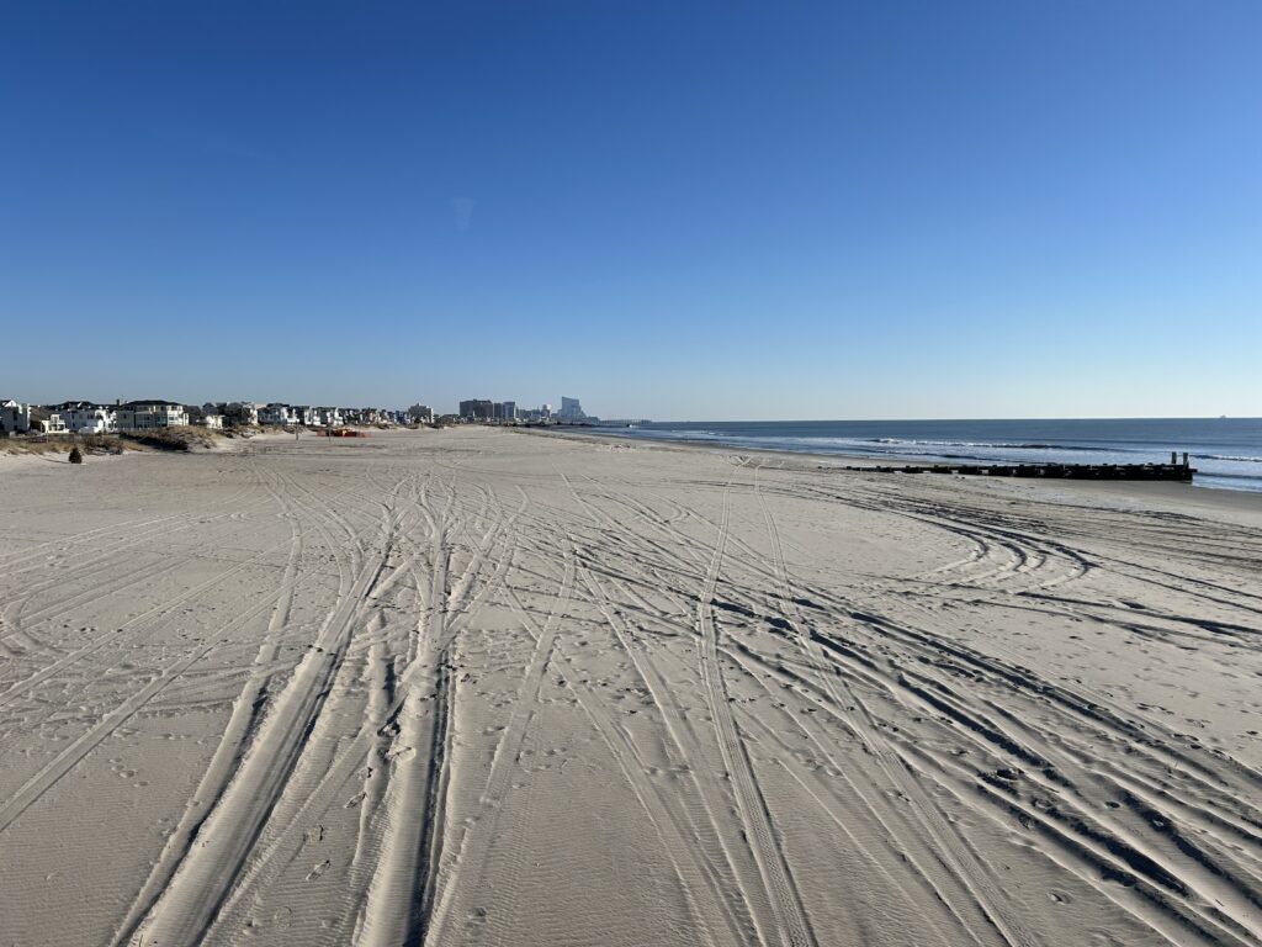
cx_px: 631
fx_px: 948
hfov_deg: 67.3
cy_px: 474
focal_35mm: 26
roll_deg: +0.7
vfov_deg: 53.1
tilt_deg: -2.8
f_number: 1.5
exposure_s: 1/8000
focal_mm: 5.7
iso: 50
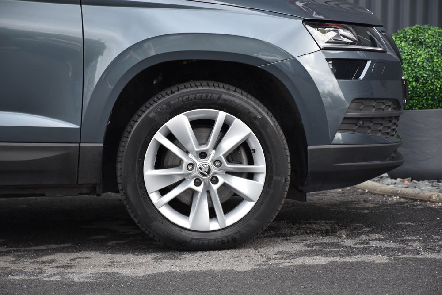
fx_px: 1750
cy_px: 148
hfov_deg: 14.4
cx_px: 221
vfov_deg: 9.6
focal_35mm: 142
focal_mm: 95
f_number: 5.3
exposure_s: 1/200
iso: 800
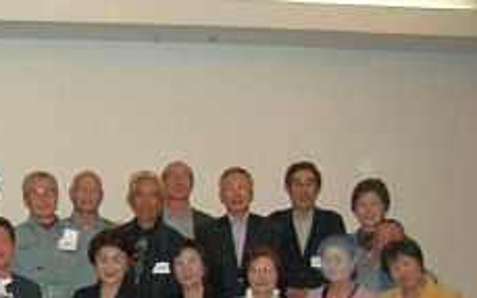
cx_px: -42
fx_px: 1144
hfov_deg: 22.3
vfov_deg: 14.4
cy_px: 357
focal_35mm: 88
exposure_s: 1/60
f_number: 3.5
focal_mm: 6.3
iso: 369
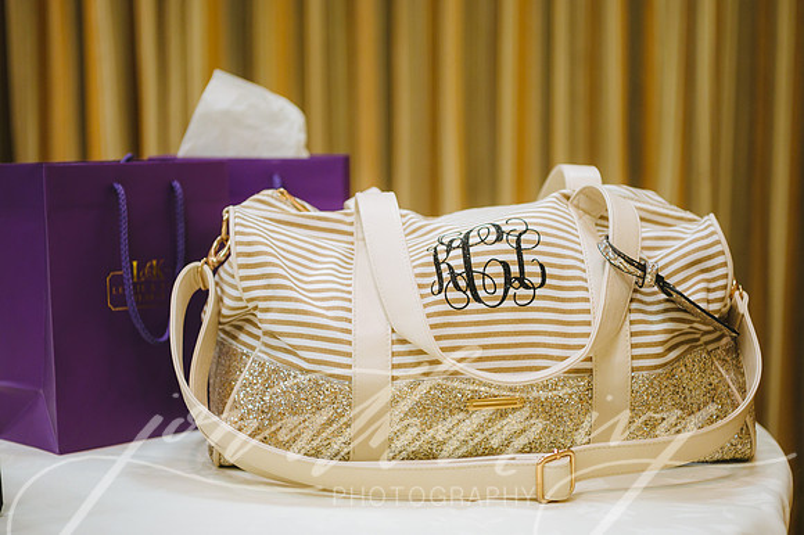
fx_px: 1562
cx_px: 402
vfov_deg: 19.4
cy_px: 268
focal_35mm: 70
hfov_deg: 28.9
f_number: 3.2
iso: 1250
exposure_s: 1/160
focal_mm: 70
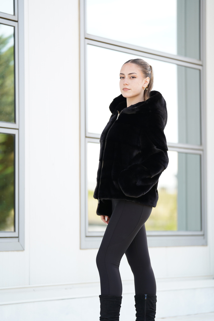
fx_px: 1186
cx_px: 107
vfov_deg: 15.4
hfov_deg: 10.3
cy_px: 160
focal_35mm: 133
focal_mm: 133
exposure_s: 1/250
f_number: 2.8
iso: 160
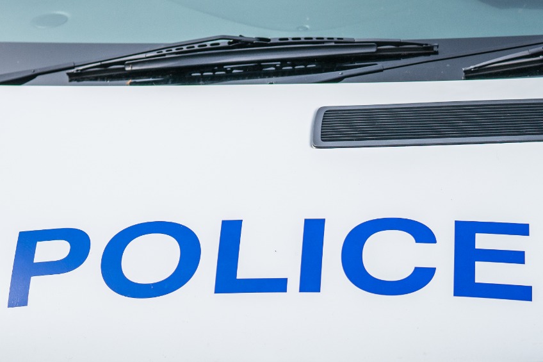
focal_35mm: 80
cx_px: 272
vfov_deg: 17.1
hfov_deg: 25.4
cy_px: 181
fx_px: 1206
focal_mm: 80
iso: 100
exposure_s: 1/3200
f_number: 2.8
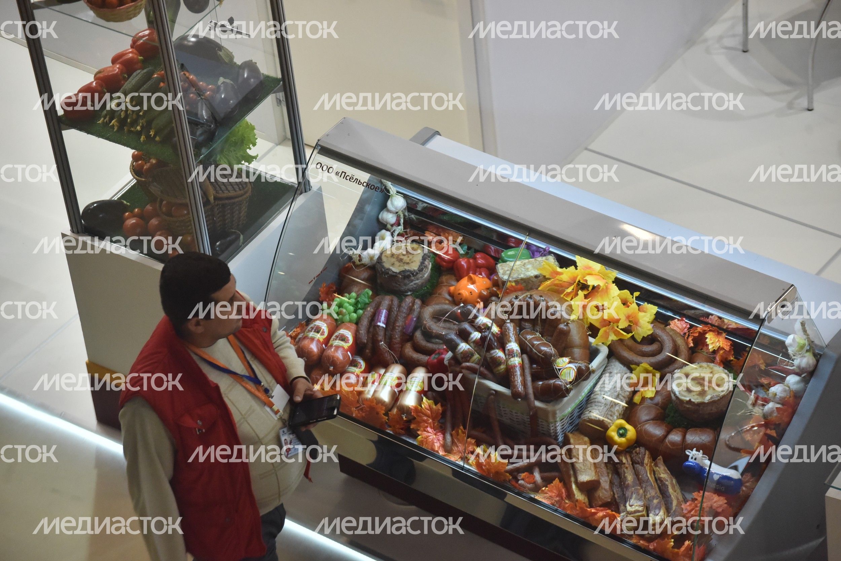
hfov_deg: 16.4
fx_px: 2921
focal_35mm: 125
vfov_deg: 11.0
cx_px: 420
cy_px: 280
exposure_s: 1/500
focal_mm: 125
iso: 3200
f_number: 5.6
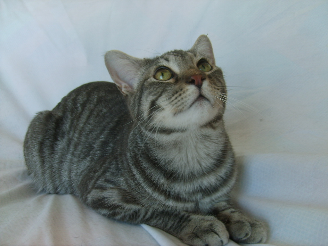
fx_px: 332
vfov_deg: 40.7
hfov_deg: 52.6
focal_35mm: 35
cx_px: 164
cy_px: 123
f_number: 2.8
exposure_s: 1/45
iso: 50
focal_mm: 5.8
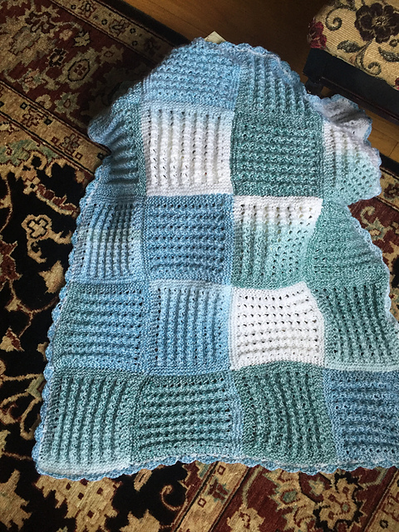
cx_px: 200
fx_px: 446
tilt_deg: -75.7
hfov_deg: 48.2
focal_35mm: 29
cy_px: 266
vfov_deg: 61.7
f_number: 2.2
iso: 80
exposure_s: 1/33
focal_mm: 4.15
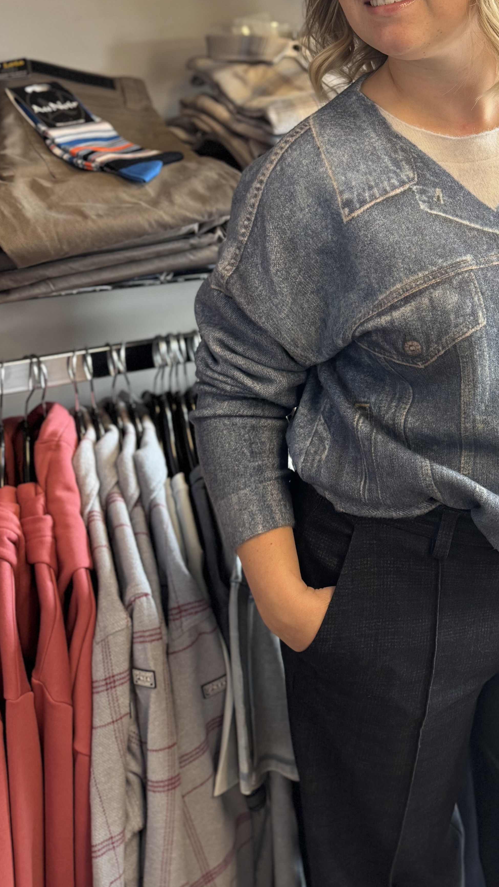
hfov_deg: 26.3
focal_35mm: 43
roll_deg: -2.8
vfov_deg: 46.0
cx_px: 498
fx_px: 1011
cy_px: 246
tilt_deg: -14.8
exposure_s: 1/121
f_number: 1.78
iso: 200
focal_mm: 6.76
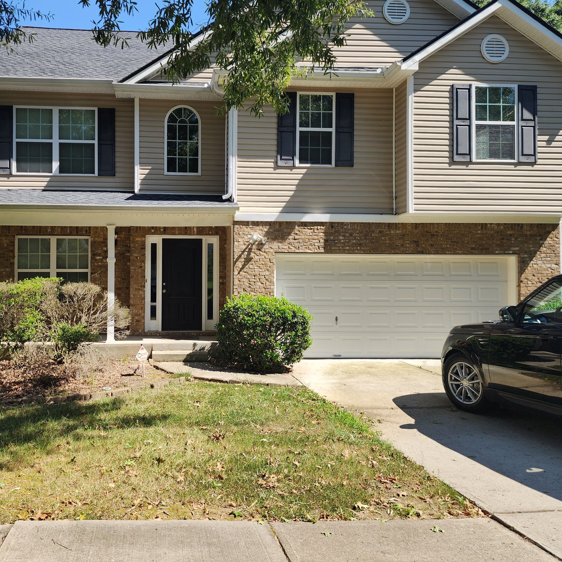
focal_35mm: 28
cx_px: 201
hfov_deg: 56.4
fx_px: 514
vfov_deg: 57.3
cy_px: 272
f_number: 1.8
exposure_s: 1/525
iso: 12
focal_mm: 6.4
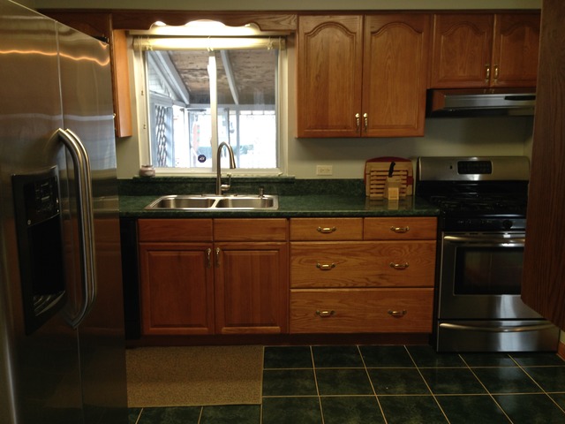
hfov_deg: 55.4
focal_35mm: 33
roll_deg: -0.6
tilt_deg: -11.3
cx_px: 282
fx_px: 539
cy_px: 212
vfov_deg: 42.9
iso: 64
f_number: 2.4
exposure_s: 1/20
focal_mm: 4.12
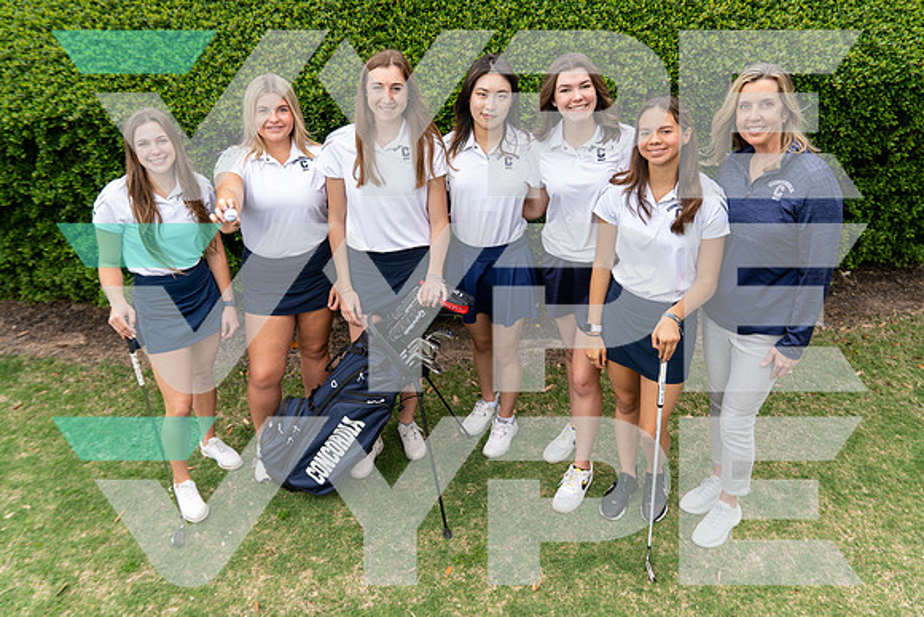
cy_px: 308
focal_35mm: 27
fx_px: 693
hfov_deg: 67.4
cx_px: 462
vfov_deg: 48.0
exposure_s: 1/250
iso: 100
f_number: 4
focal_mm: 27
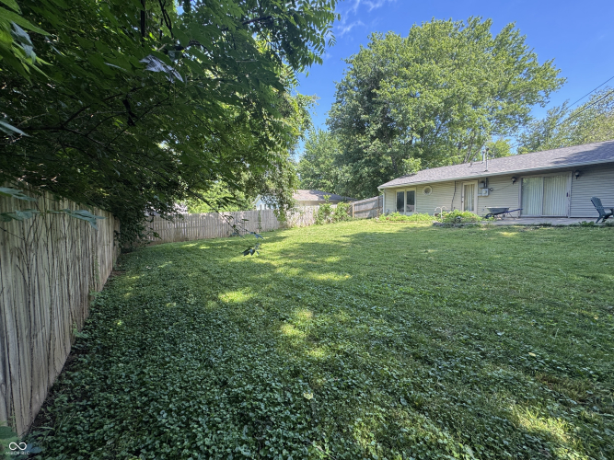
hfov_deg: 102.1
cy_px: 230
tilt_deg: -4.7
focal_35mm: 14
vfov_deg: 85.7
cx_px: 307
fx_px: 248
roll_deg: +0.6
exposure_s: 1/274
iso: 40
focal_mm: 2.22
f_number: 2.2
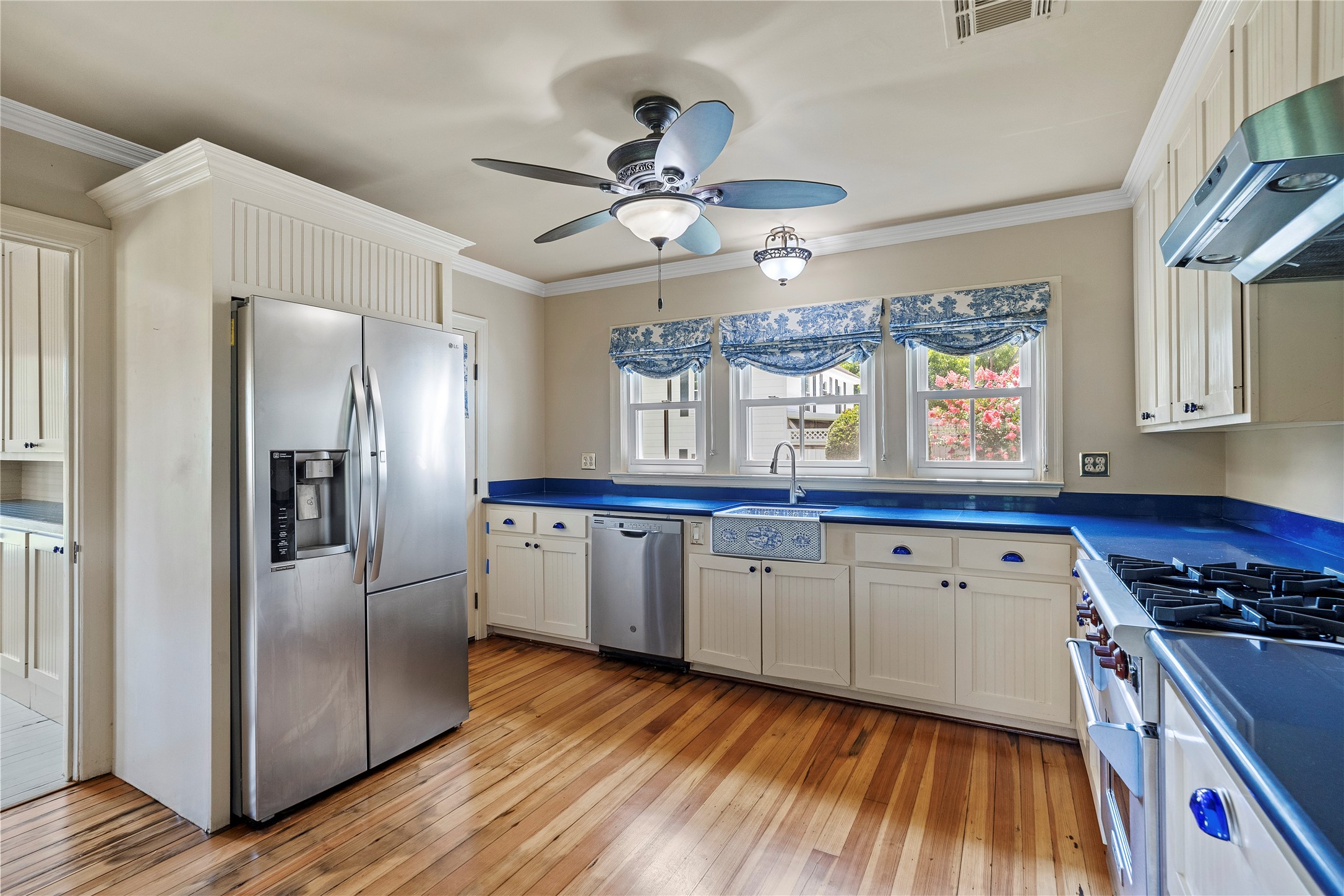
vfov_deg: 73.7
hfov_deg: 96.7
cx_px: 672
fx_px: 597
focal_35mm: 16
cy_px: 448
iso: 400
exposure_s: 1/5
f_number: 8
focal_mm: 16
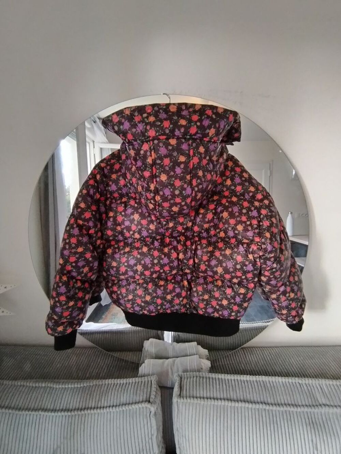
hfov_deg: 74.7
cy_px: 227
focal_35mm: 17
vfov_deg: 91.0
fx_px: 223
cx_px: 170
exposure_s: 1/33.3
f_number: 2.2
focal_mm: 1.45
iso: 208
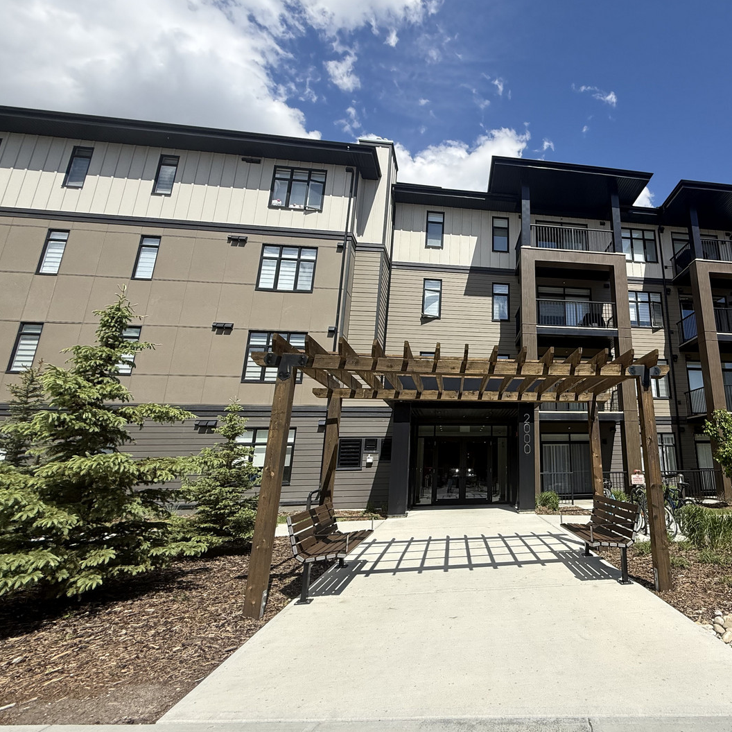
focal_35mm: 18
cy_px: 360
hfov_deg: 76.1
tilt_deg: +14.8
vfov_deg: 80.7
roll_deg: +0.8
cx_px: 530
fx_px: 431
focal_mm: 2.22
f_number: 2.2
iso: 50
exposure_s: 1/1464
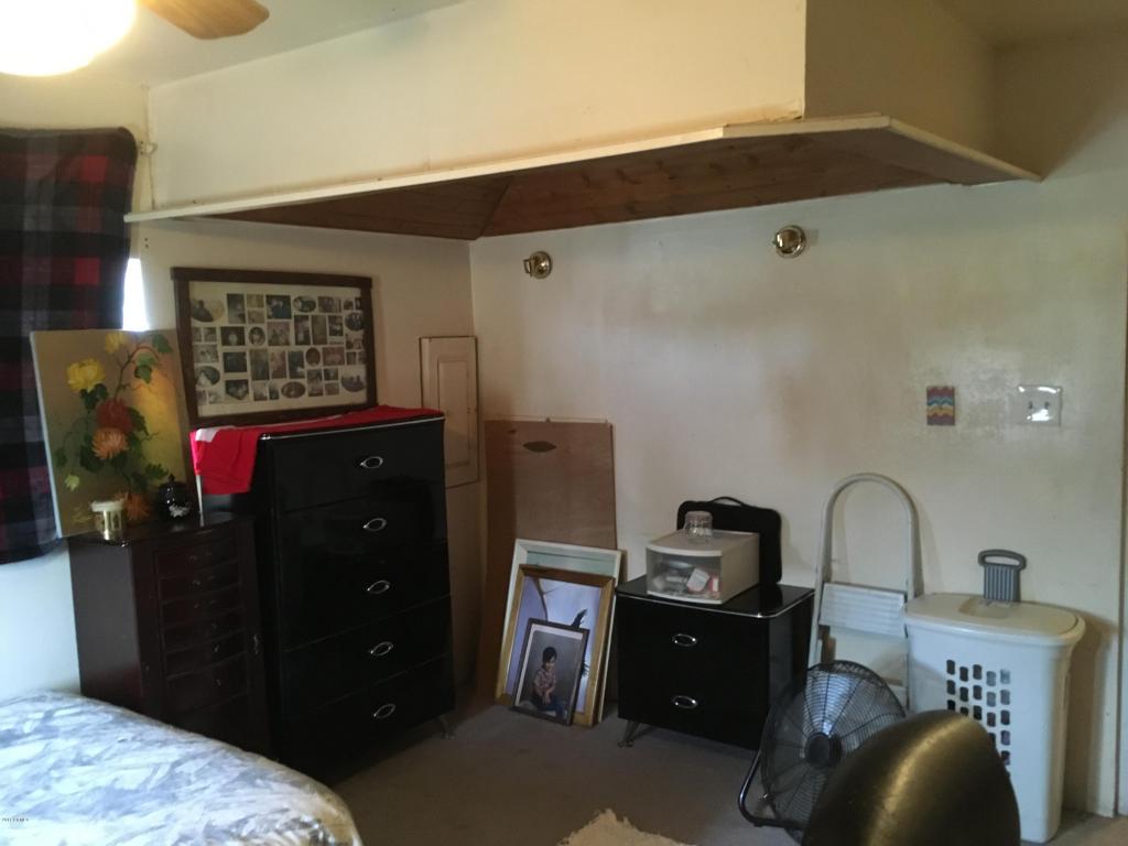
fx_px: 945
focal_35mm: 29
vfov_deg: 48.2
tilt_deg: -5.9
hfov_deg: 61.7
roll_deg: +2.6
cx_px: 564
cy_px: 423
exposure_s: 1/15
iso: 250
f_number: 2.2
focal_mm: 4.15
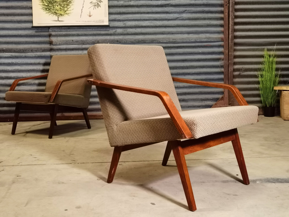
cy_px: 108
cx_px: 144
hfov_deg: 43.9
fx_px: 359
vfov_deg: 33.6
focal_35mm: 43
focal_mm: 6.71
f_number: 1.9
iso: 500
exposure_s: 1/33.3
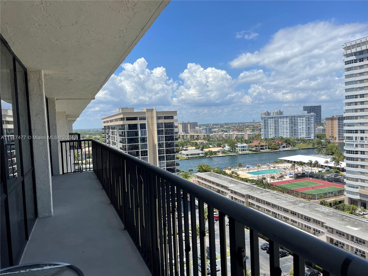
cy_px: 138
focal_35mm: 26
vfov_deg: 53.1
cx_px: 184
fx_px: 276
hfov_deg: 67.3
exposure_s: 1/4292
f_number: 1.6
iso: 32
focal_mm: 4.2
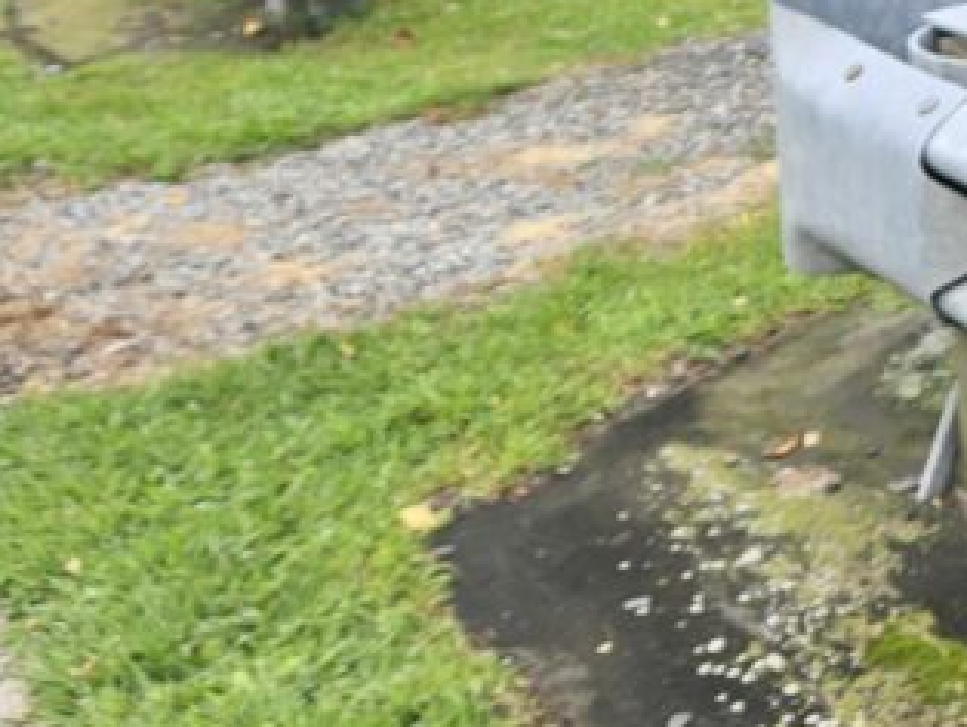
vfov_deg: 18.7
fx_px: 2097
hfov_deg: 23.3
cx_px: 1229
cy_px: -132
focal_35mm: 75
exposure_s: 1/481
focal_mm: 5.4
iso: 25
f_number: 1.8
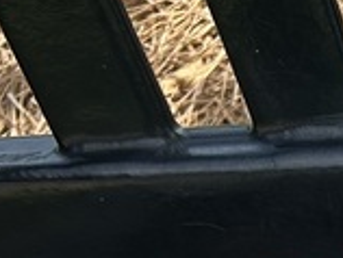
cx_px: 953
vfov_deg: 8.3
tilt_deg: -58.1
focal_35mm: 168
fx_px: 1667
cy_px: 555
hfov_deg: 9.7
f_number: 1.5
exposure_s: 1/1048
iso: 50
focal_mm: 5.7
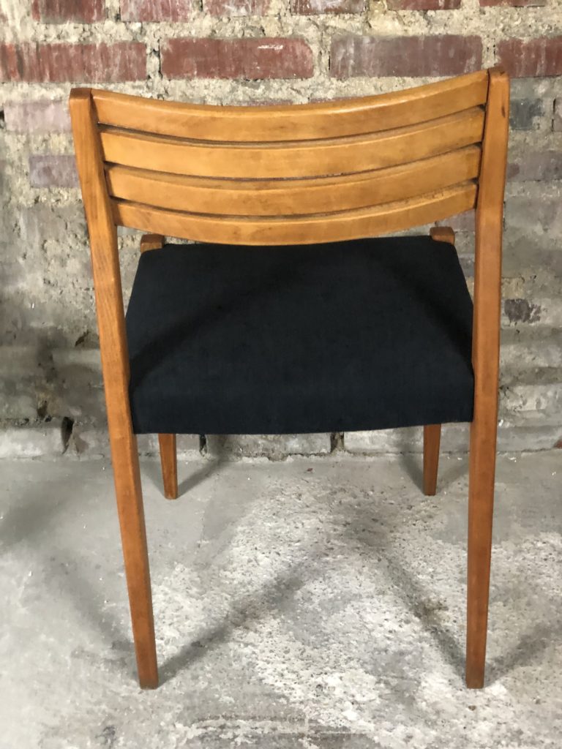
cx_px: 281
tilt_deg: -28.3
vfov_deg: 36.8
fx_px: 1126
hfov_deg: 28.0
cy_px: 374
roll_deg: +0.8
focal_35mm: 52
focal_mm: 6
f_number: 2.4
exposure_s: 1/20
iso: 160
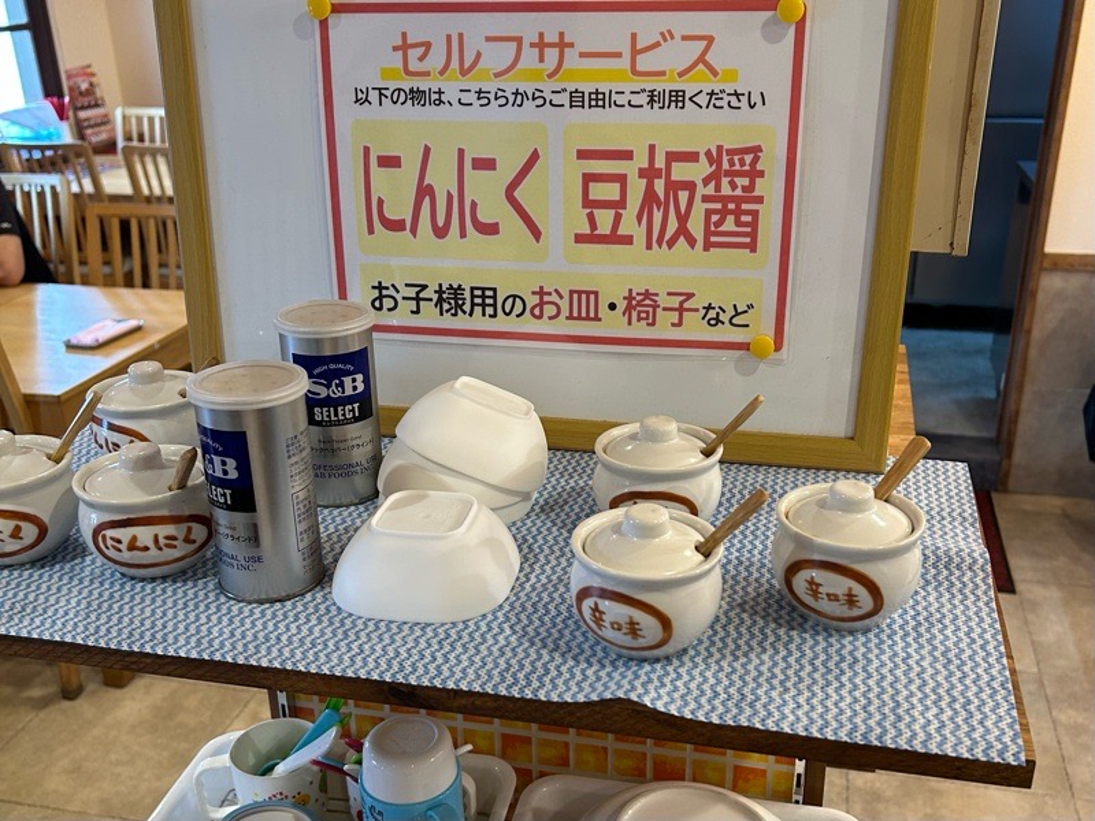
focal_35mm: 26
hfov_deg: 67.3
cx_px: 548
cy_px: 410
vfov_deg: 53.1
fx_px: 822
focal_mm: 5.7
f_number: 1.5
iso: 100
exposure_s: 1/120
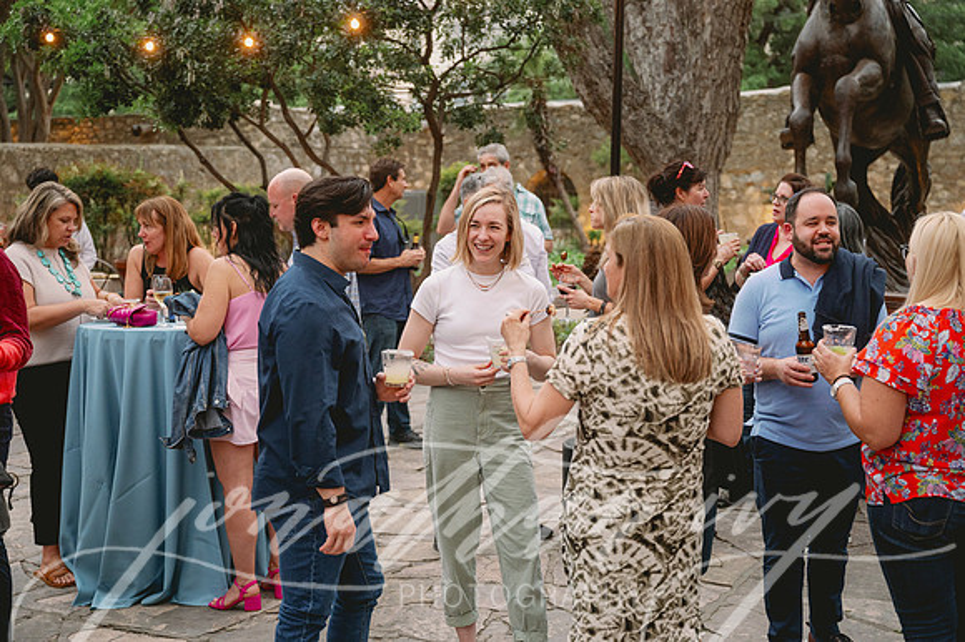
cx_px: 482
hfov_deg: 38.9
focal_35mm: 51
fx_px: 1366
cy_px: 321
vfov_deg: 26.5
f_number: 3.5
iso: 2000
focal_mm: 51
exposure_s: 1/320
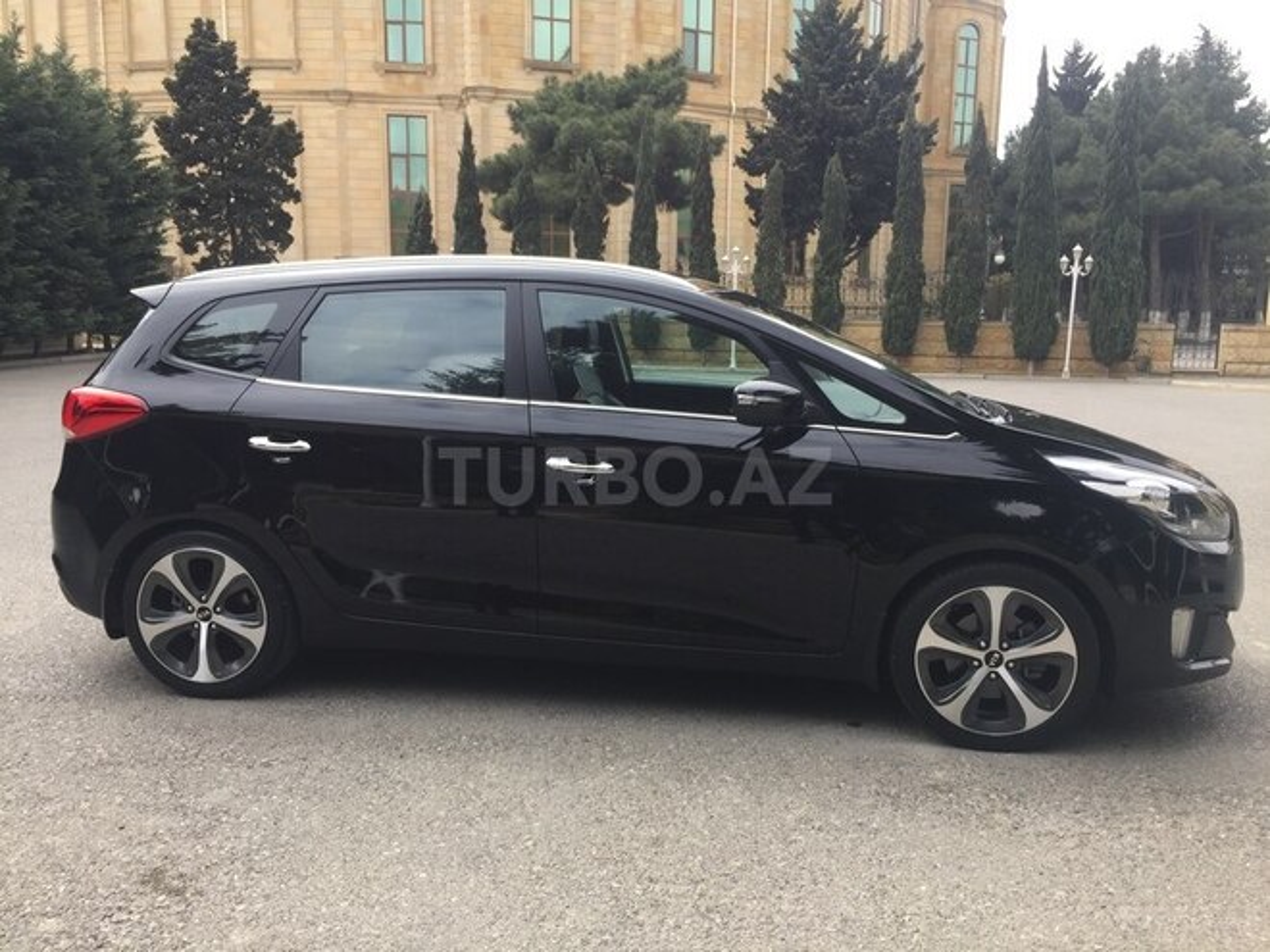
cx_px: 635
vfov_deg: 48.2
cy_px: 476
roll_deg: -1.3
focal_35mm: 29
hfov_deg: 61.7
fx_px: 1064
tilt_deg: -9.3
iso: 32
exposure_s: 1/590
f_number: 2.2
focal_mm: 4.15
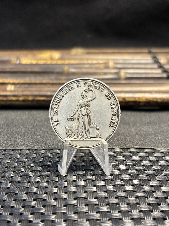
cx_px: 84
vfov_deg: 67.3
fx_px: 169
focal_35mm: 26
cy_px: 113
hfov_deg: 53.1
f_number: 1.6
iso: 200
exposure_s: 1/60
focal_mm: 5.96
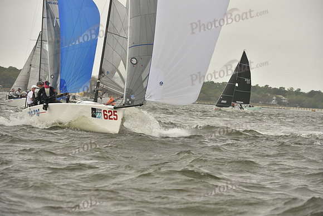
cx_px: 162
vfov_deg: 6.9
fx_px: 1795
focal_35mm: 200
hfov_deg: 10.3
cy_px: 108
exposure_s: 1/1000
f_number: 7.1
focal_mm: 200
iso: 400
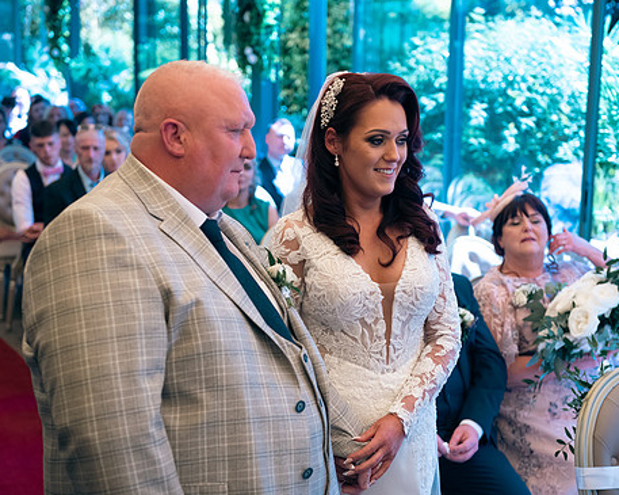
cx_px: 301
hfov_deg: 30.5
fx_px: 1135
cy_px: 245
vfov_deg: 24.6
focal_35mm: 62
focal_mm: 52
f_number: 3.5
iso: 250
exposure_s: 1/250
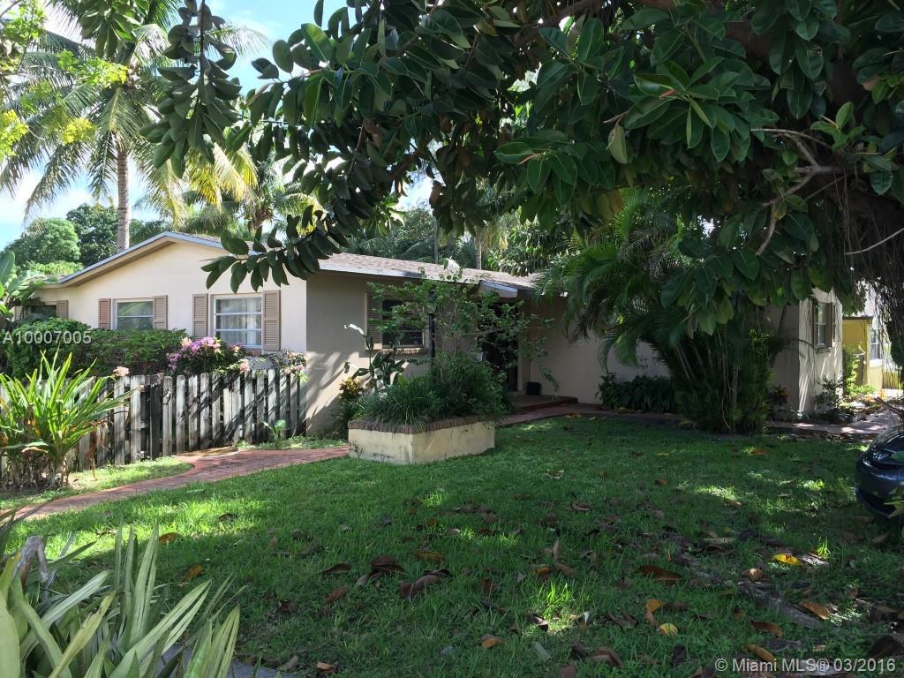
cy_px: 339
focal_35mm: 29
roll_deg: -0.2
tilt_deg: +1.0
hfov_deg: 61.7
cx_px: 452
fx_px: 757
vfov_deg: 48.2
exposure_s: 1/324
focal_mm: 4.15
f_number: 2.2
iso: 32
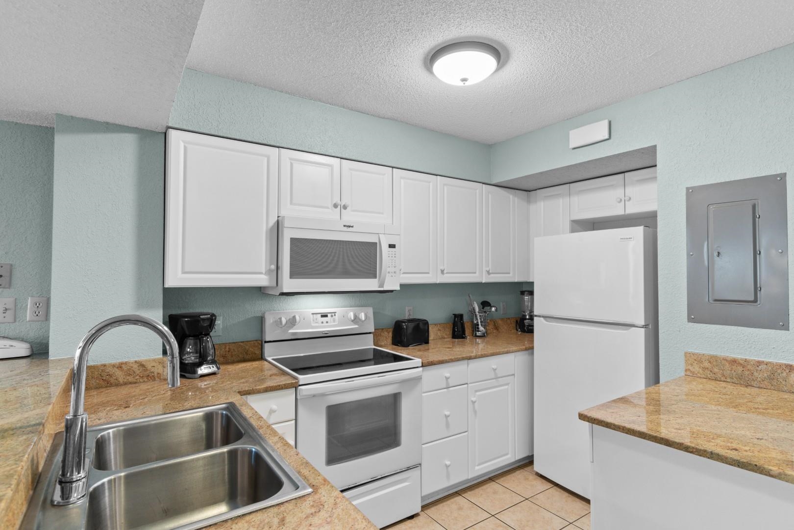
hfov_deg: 86.9
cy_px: 265
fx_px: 419
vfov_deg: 64.6
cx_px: 397
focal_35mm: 19
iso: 100
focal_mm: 13
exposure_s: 1/3
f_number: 4.8
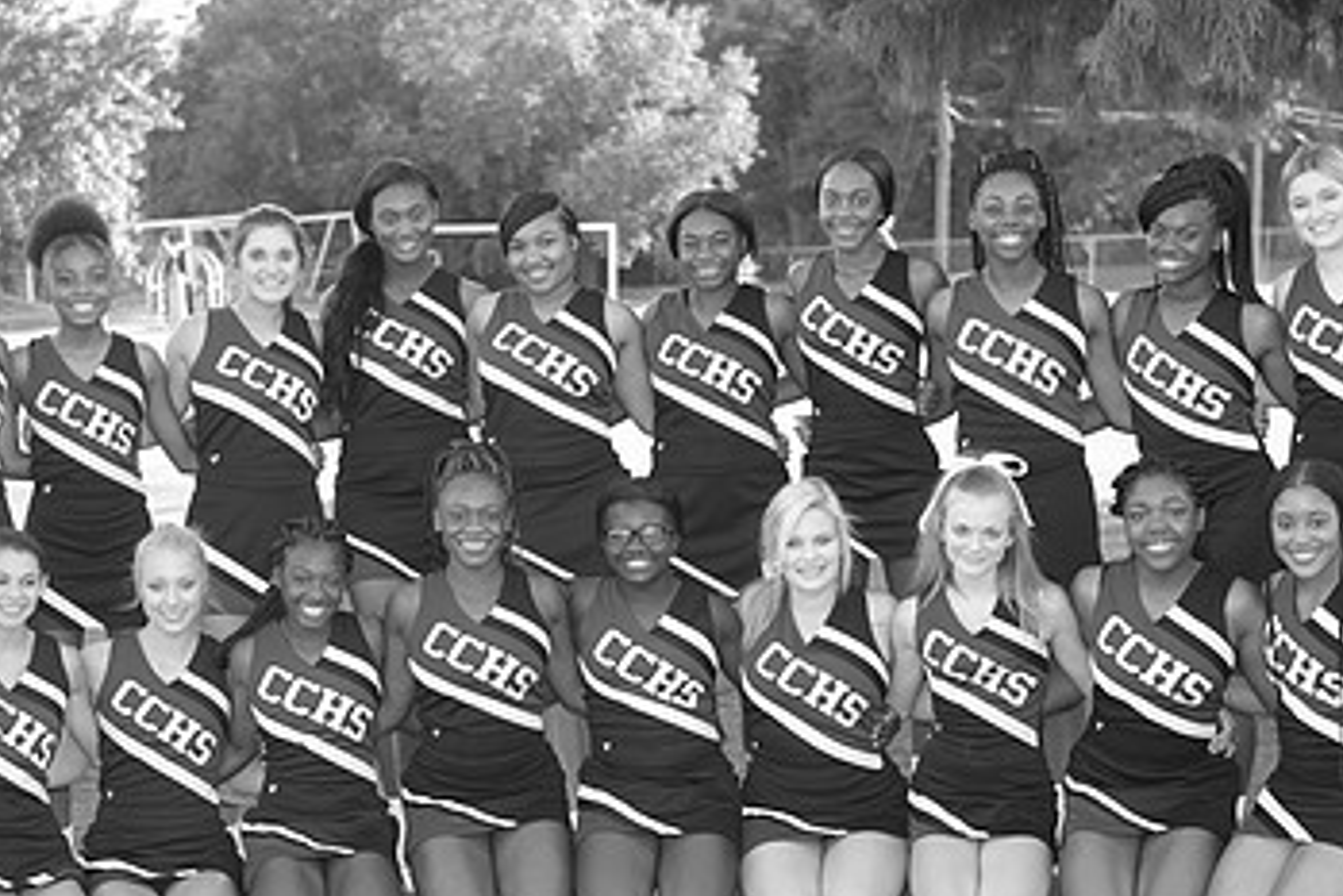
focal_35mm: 88
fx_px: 3284
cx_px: 608
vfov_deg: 15.5
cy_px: 525
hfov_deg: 23.1
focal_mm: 35
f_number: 2.8
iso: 200
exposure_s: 1/250
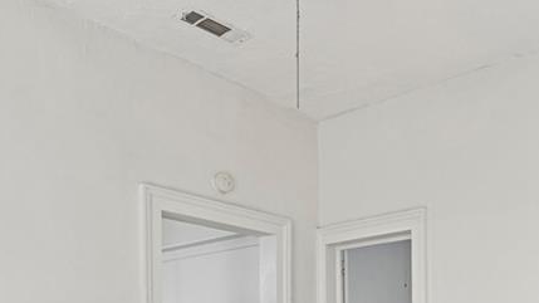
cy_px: 366
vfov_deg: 26.3
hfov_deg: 47.5
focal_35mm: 40
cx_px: 437
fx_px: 572
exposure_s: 1/15
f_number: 8
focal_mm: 16
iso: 280
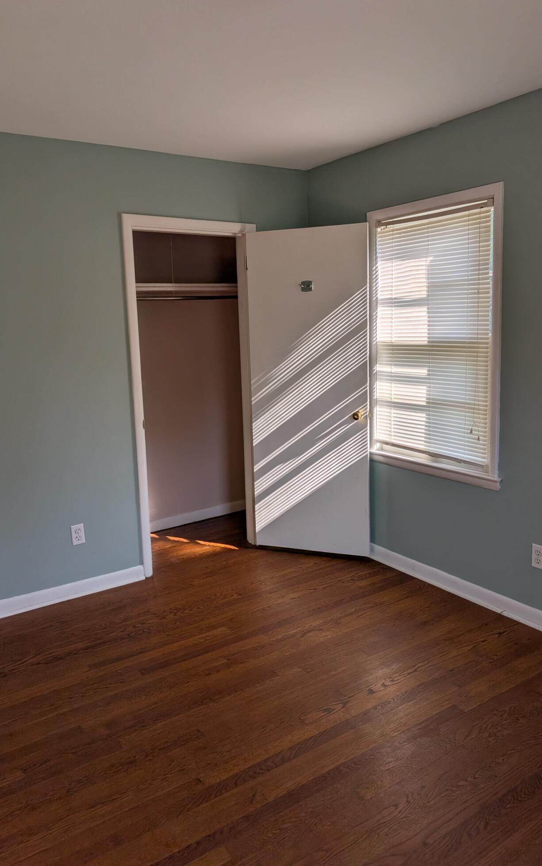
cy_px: 424
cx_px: 276
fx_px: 614
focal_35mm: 26
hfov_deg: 47.6
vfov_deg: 70.4
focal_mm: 6.9
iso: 22
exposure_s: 1/1603
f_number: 1.68
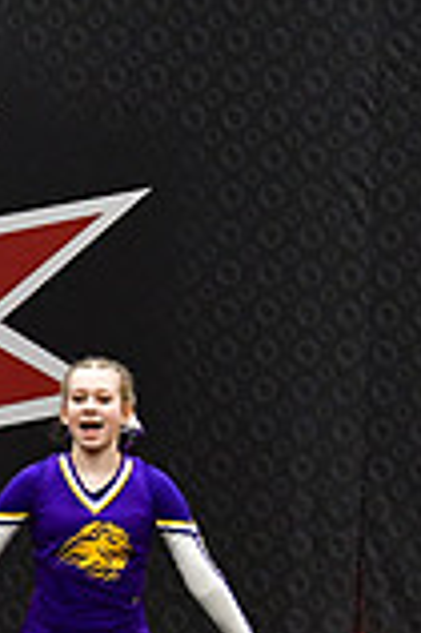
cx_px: -686
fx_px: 8315
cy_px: 639
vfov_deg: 4.4
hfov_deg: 2.9
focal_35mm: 473
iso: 5000
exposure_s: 1/500
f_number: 3.5
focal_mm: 86
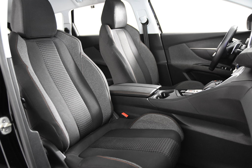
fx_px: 210
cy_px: 84
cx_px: 126
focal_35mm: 30
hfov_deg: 61.9
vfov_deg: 43.6
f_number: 2.8
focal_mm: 20
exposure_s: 1/30
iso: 4000
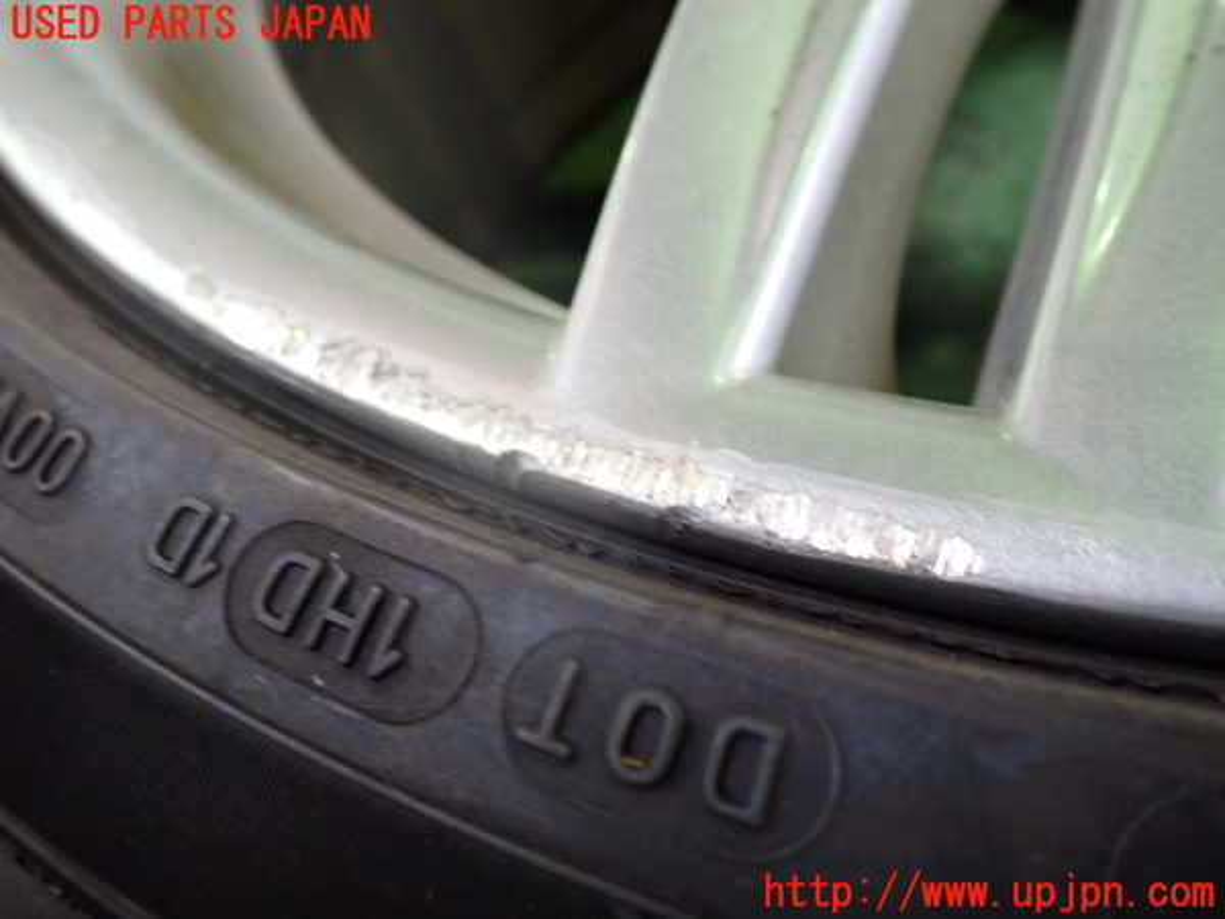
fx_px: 1062
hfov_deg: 60.0
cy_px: 460
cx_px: 612
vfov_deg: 46.8
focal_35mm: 30
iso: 500
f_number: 2.3
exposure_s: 1/30
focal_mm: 5.4
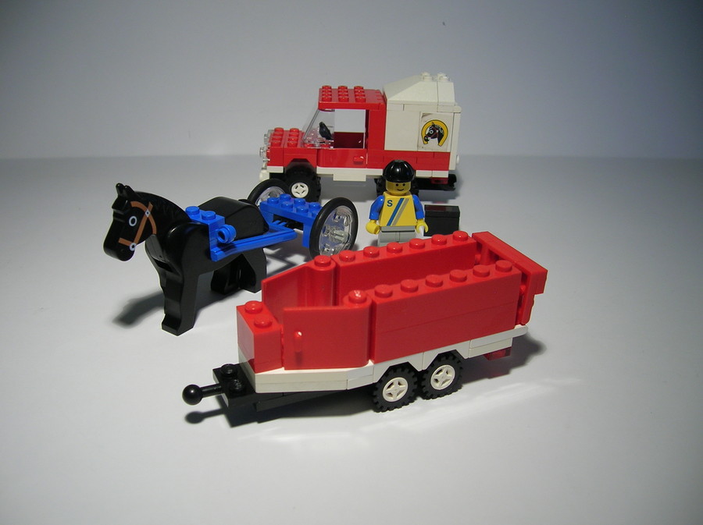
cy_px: 262
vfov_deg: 41.7
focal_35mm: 34
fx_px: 690
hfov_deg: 54.0
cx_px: 352
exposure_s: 1/38.7
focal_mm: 5.7
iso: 50
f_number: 2.9
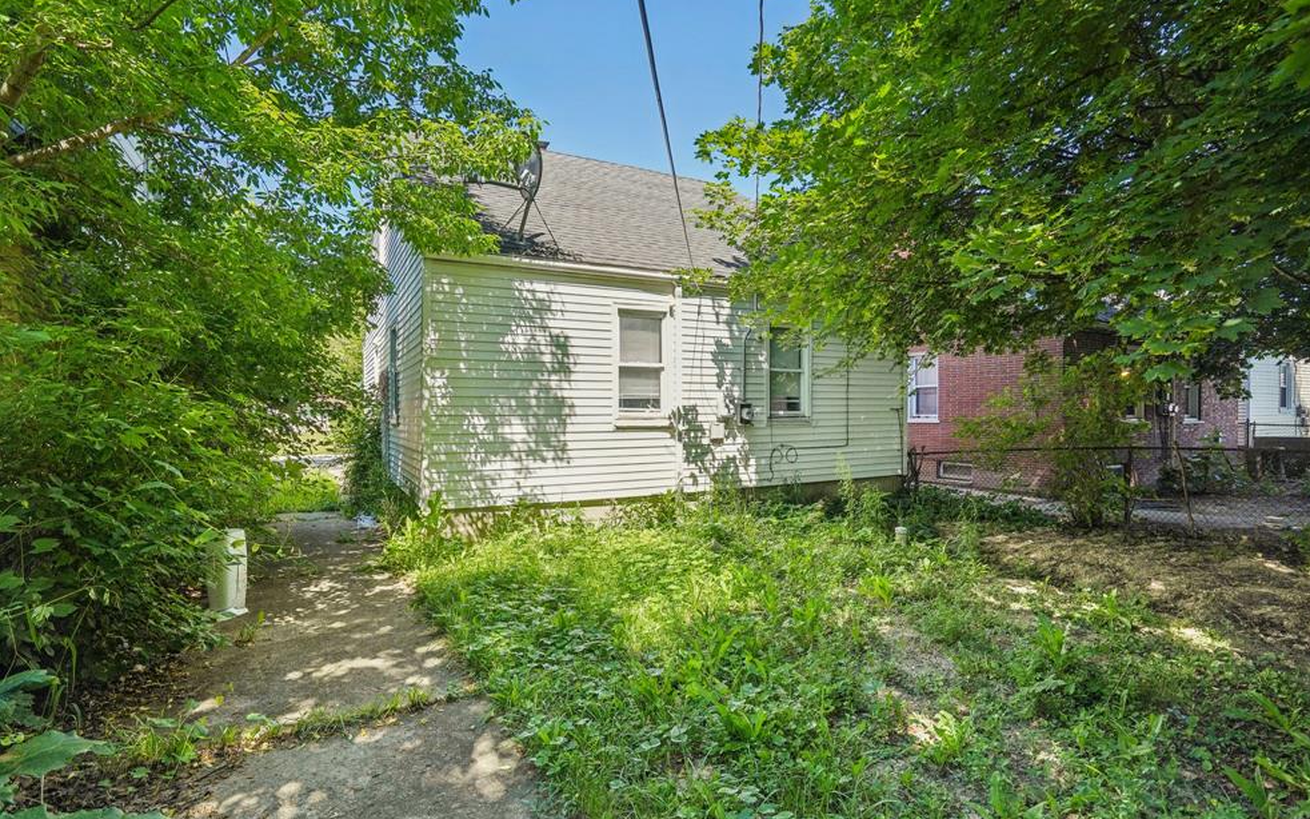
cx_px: 639
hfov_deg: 94.3
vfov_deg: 68.0
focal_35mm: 17
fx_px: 607
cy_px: 423
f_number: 8
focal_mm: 16
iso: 400
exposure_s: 1/320
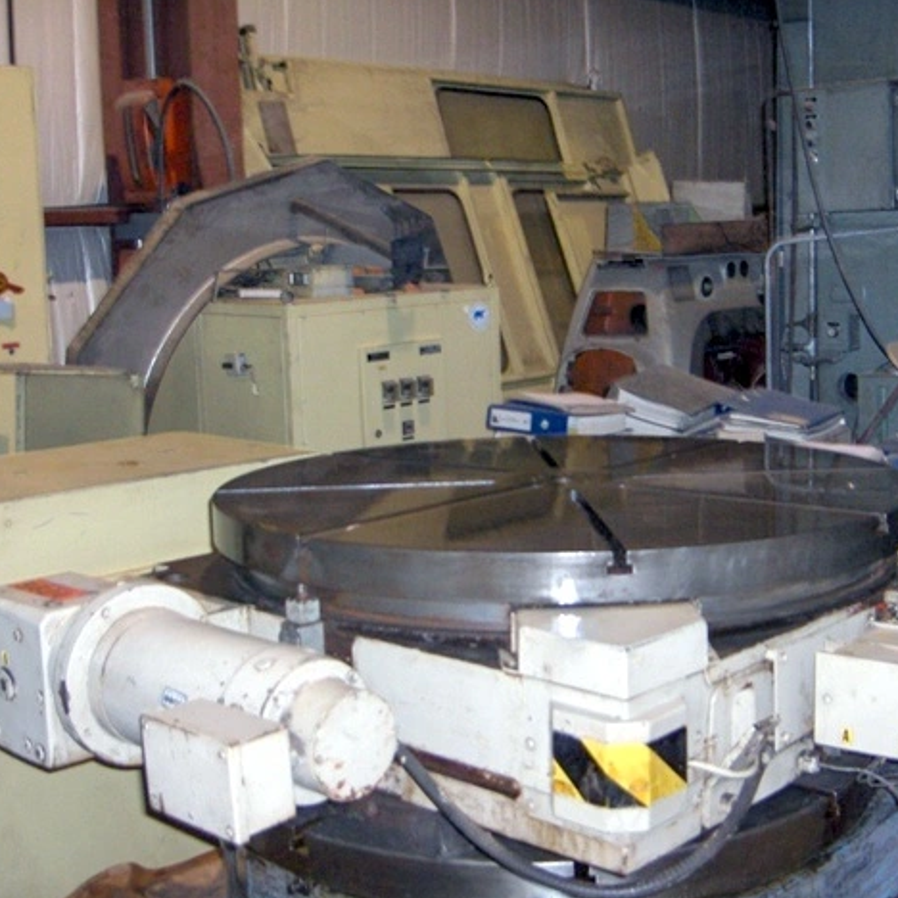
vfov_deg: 36.1
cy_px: 443
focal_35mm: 47
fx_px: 1379
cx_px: 538
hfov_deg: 35.9
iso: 100
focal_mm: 8
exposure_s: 1/60
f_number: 2.8
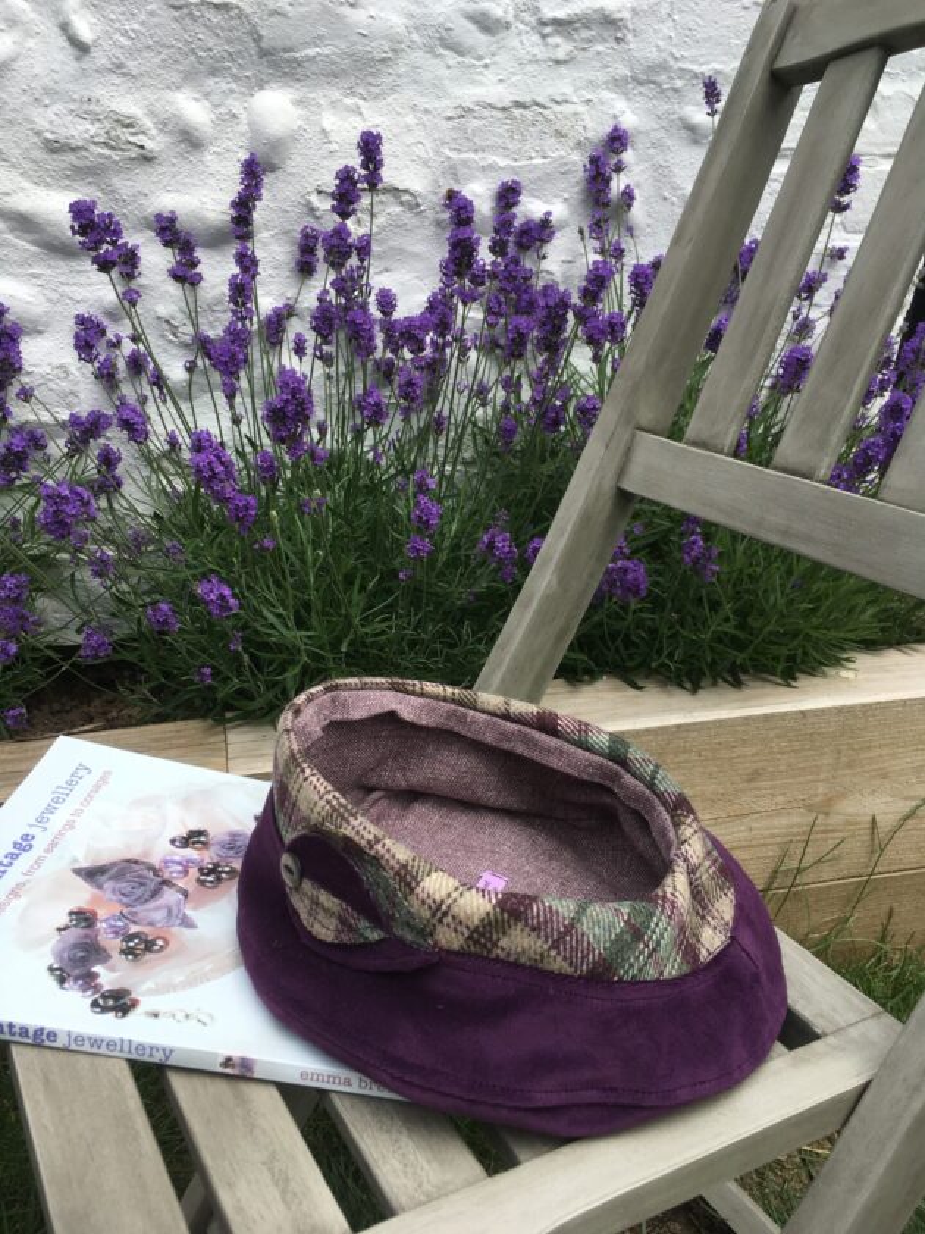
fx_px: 1033
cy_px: 617
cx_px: 462
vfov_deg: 61.7
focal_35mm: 29
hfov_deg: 48.2
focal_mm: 4.15
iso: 25
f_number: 2.2
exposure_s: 1/725
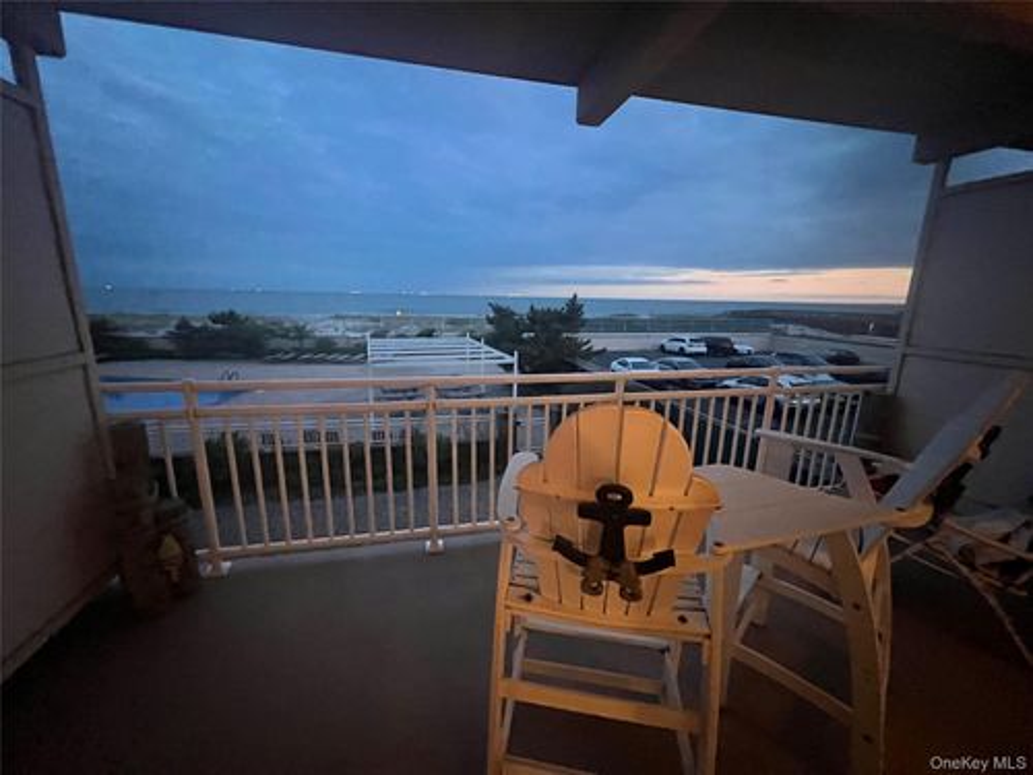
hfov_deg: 106.2
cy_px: 388
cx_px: 516
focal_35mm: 13
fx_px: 388
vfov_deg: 89.9
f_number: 1.8
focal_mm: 1.57
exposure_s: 1/30
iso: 1600
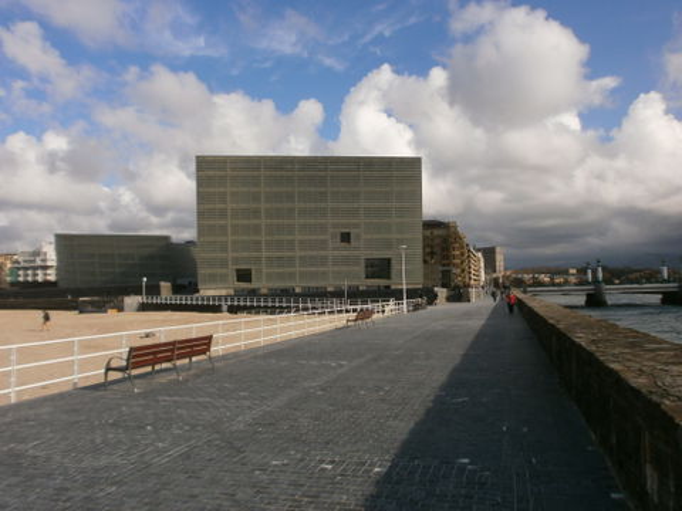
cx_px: 341
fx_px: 532
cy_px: 256
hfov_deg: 65.3
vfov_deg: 51.4
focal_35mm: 27
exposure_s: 1/200
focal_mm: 4.8
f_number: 10
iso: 100
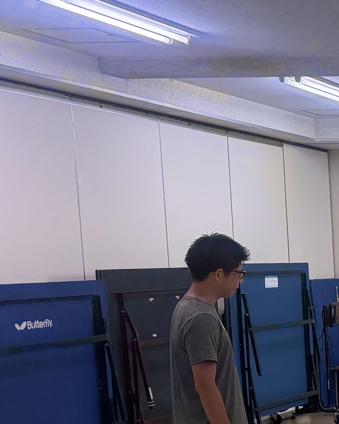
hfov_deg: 14.2
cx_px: 734
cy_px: 370
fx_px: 1066
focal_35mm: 85
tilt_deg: -6.5
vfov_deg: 22.0
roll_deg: +0.3
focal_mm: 6.76
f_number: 1.78
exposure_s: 1/227
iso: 200
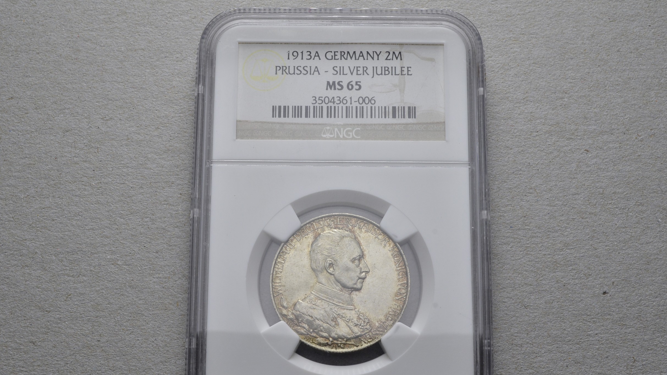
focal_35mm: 51
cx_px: 339
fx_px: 902
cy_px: 217
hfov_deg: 40.6
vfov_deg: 23.5
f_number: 14
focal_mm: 32
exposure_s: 1/250
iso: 400
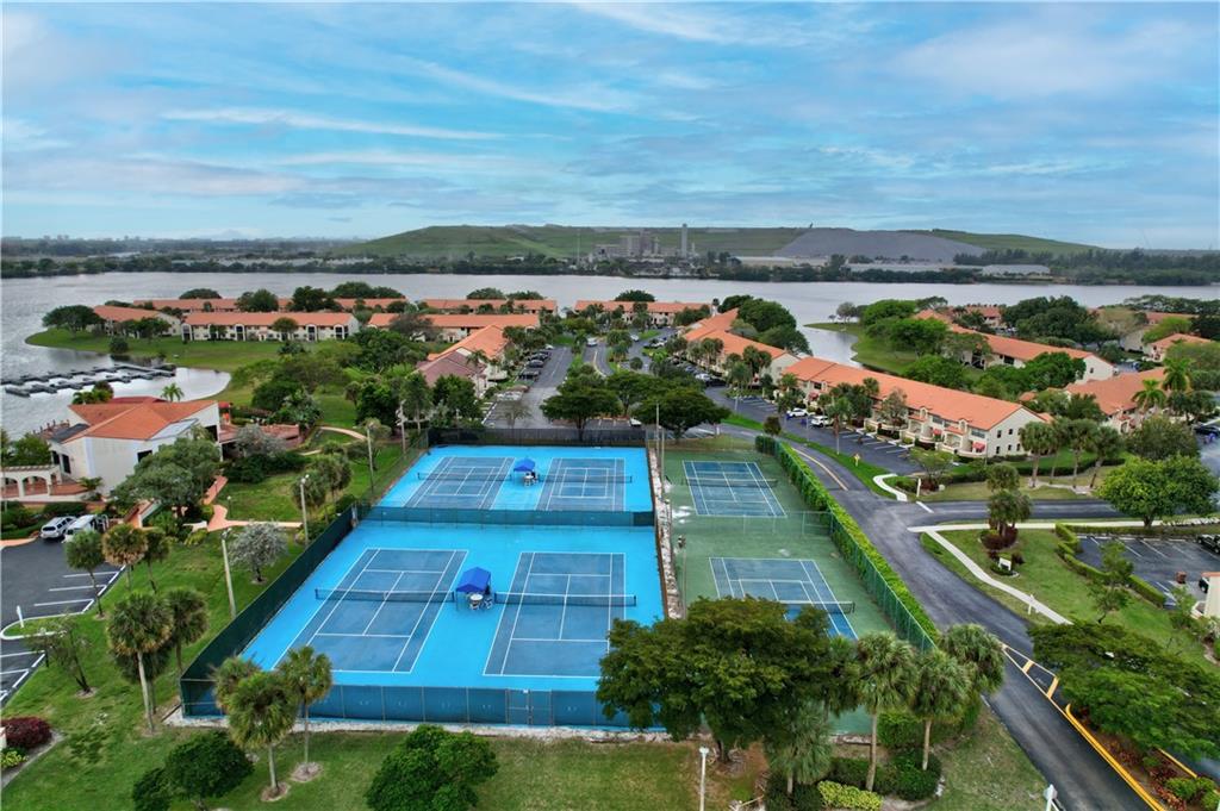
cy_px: 406
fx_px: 745
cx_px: 610
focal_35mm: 22
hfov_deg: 78.6
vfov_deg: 57.1
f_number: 2.8
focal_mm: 8.4
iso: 100
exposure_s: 1/2000
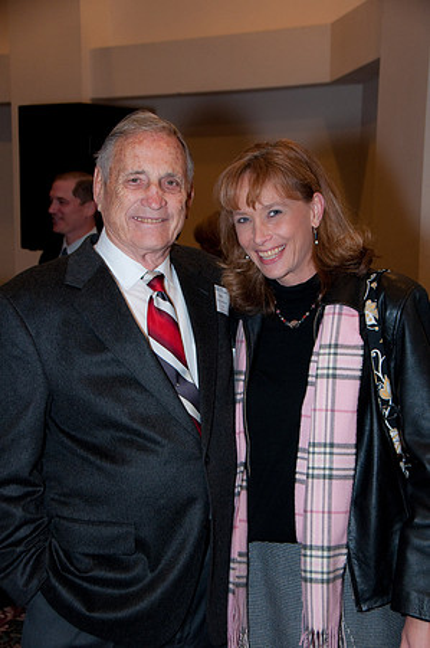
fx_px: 1024
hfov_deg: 23.7
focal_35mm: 57
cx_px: 215
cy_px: 324
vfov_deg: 35.1
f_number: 6.3
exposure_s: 1/60
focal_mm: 38
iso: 640
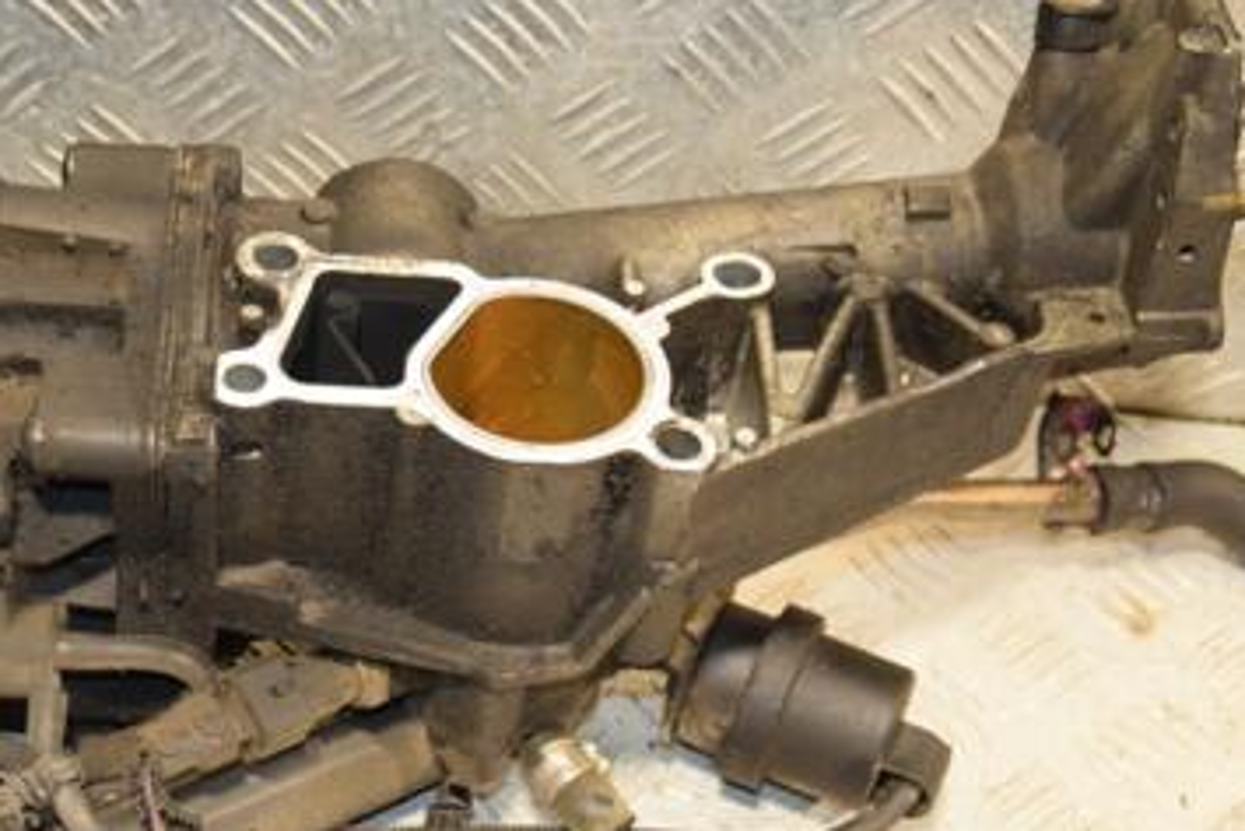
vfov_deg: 17.9
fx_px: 2629
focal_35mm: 76
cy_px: 501
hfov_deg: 26.5
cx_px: 431
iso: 800
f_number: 5
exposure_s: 1/200
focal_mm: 30
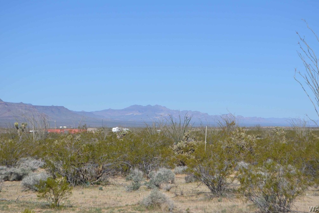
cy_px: 98
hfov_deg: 22.7
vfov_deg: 15.3
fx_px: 794
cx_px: 167
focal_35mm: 90
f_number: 8
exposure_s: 1/2000
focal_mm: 55
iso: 400
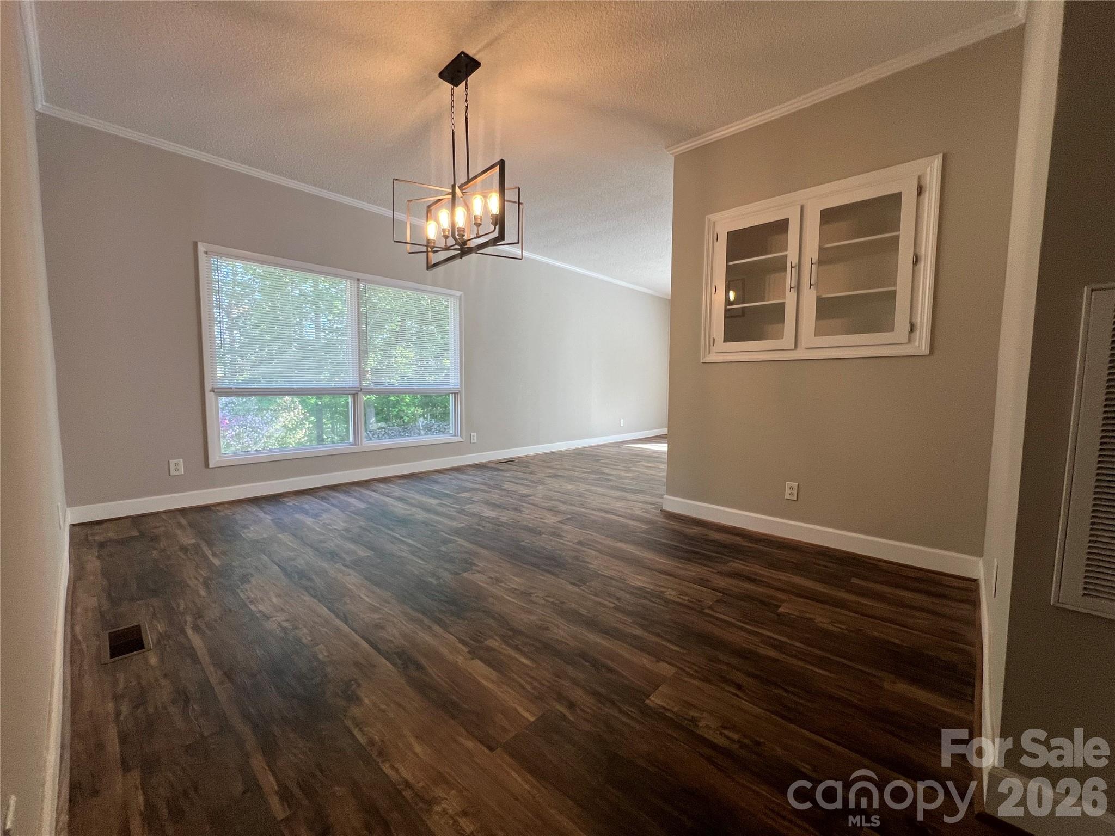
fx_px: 419
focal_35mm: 13
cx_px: 558
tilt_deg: -4.4
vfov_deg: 89.9
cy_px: 418
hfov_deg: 106.2
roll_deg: +0.3
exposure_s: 1/120
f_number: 1.8
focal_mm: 1.57
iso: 125
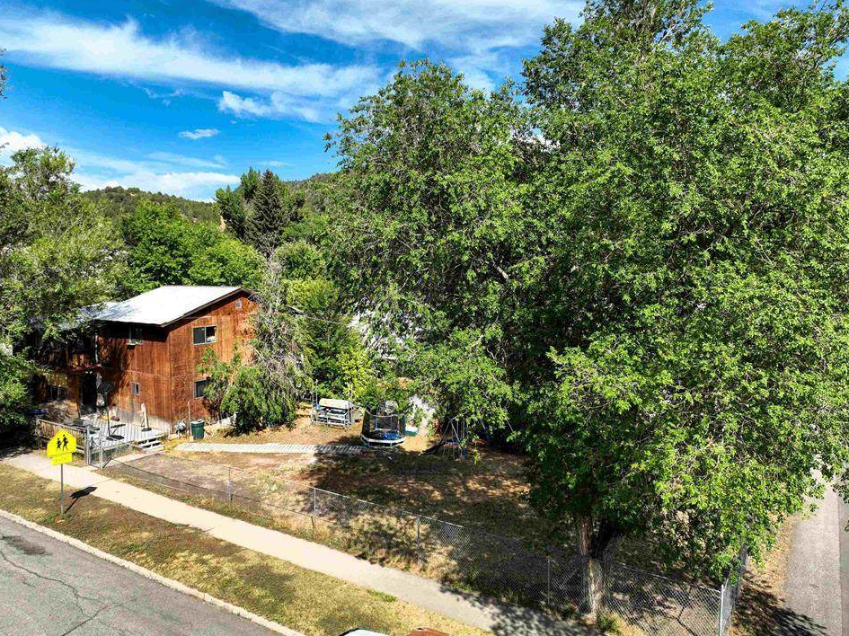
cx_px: 422
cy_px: 332
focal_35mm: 26
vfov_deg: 53.0
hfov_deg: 67.3
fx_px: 637
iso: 100
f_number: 2.8
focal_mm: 12.29
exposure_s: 1/240
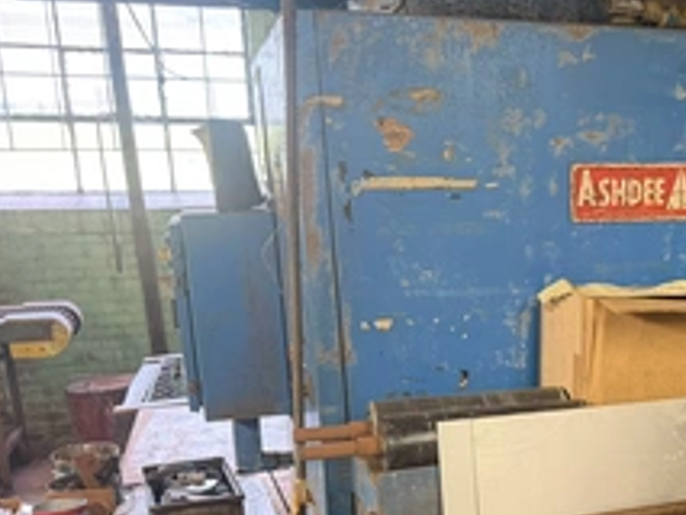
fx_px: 892
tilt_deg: -14.3
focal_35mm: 45
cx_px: 609
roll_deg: +1.8
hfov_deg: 39.3
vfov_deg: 31.4
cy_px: 409
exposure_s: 1/60
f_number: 1.78
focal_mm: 6.76
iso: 400
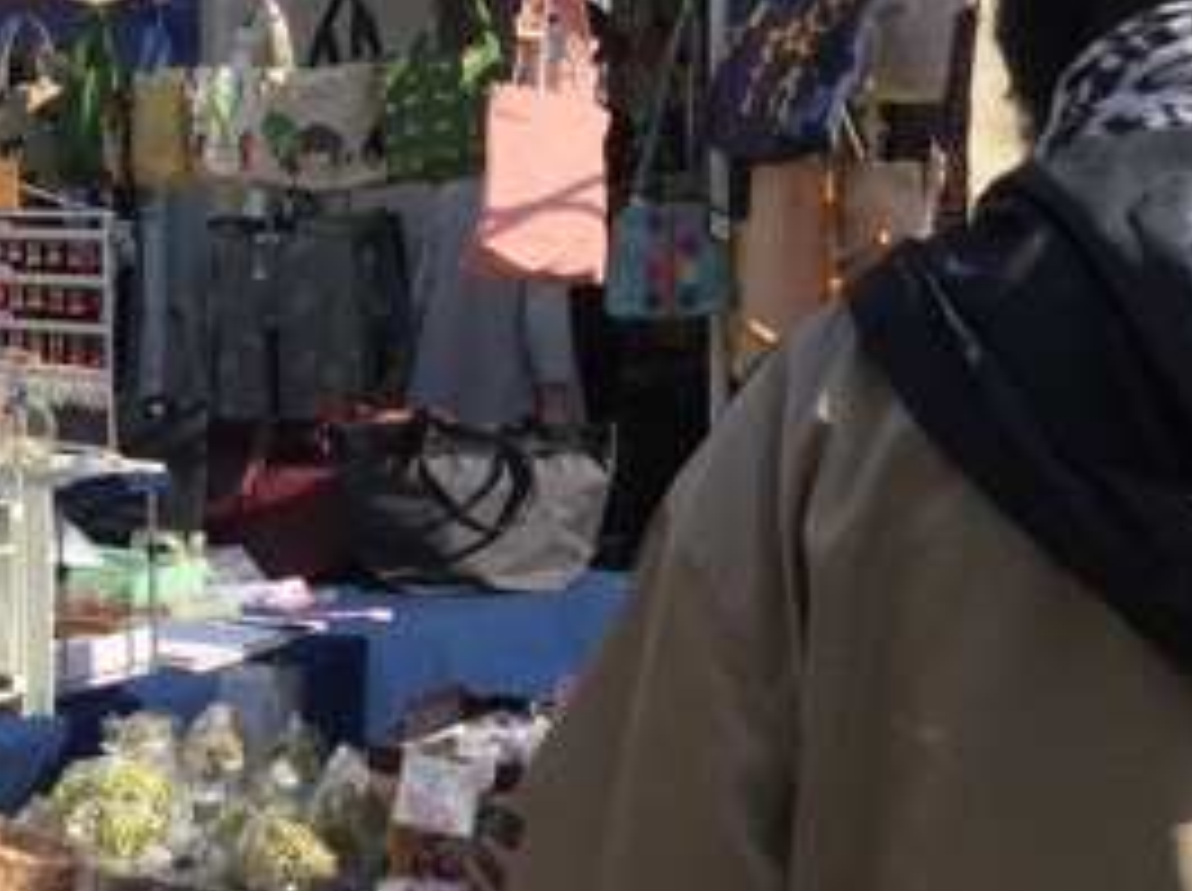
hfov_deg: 24.9
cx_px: 27
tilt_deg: -9.2
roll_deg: -0.5
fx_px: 2579
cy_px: 639
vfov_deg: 19.5
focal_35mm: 75
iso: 25
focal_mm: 3.3
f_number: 2.4
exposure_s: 1/1148
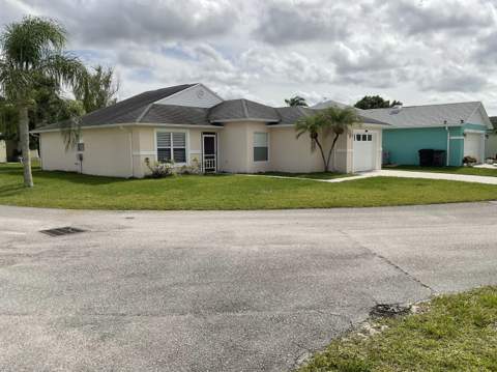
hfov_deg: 61.7
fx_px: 416
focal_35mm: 29
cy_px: 186
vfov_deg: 48.2
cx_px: 248
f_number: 1.8
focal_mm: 3
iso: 20
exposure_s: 1/3788
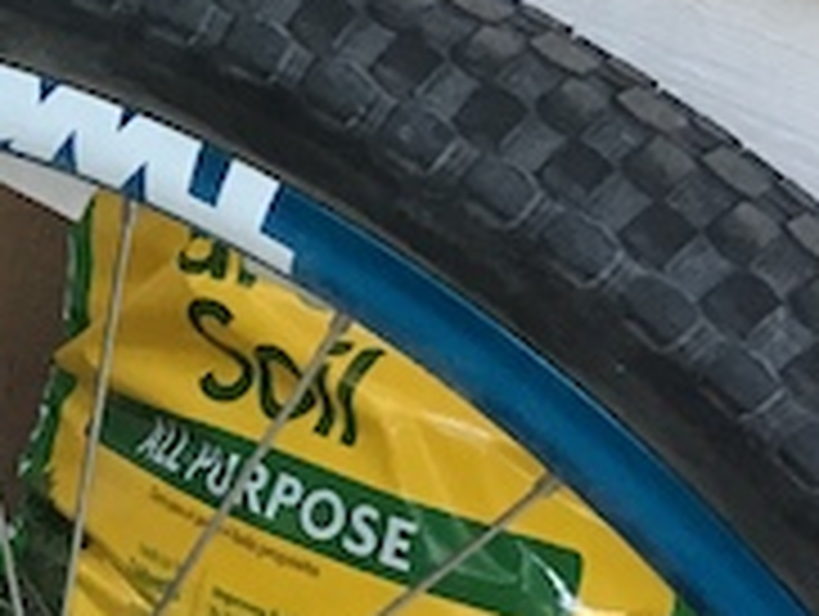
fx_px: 3862
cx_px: -1156
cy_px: -40
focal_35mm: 163
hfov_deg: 10.4
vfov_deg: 9.1
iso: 80
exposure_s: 1/30
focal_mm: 4.15
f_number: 2.2
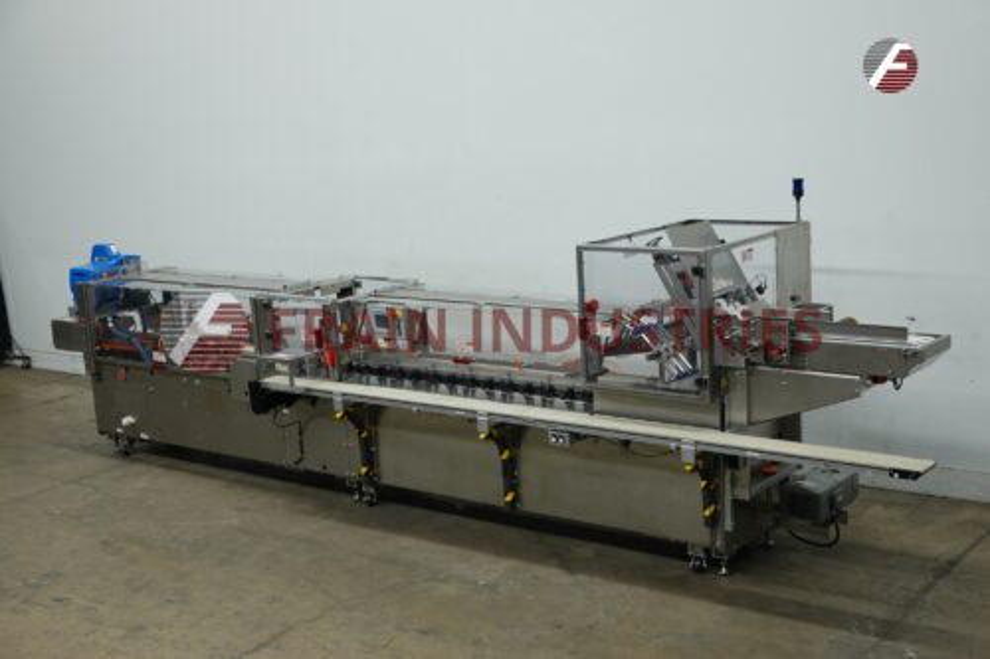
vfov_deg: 27.5
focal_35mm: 49
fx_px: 1347
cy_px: 330
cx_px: 495
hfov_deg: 40.4
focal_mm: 18.63
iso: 160
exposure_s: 1/50
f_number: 4
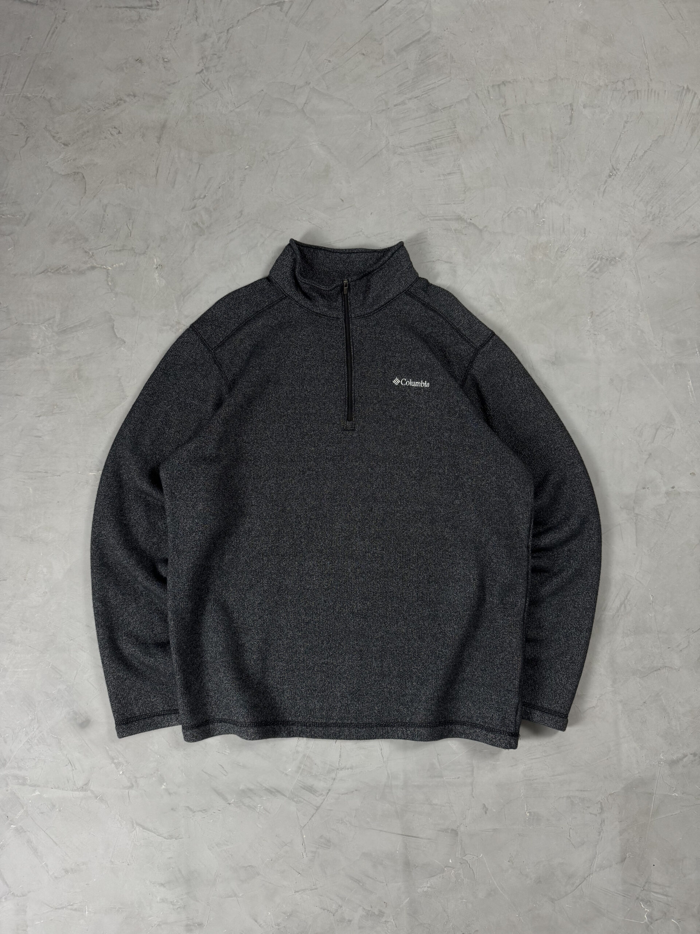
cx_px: 350
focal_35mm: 24
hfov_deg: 56.8
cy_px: 467
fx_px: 647
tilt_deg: -83.6
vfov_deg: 71.6
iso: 160
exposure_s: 1/60
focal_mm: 6.76
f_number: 1.78
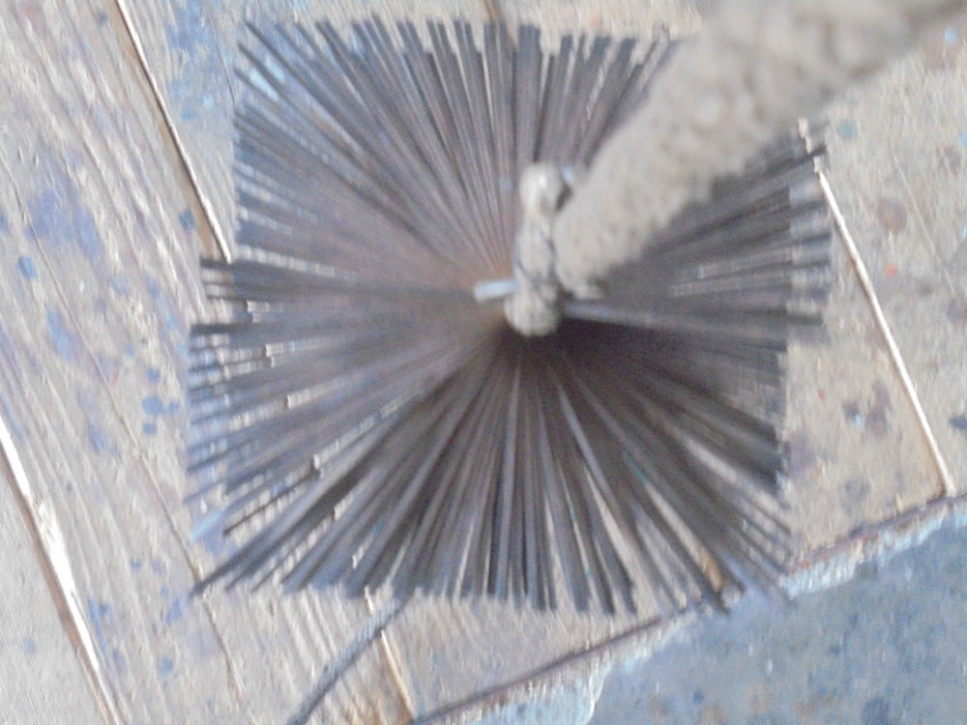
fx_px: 1369
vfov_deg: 29.7
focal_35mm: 49
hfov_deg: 38.9
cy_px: 362
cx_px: 484
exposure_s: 1/13
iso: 800
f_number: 4.8
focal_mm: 8.9
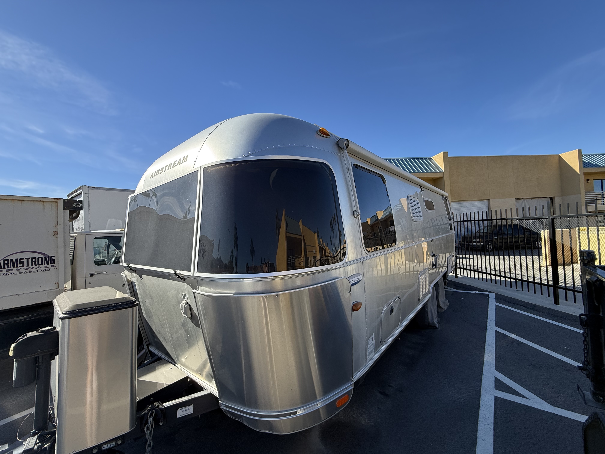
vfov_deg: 85.7
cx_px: 302
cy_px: 227
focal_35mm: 14
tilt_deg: +1.7
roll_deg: +3.0
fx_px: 245
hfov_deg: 102.1
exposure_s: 1/1087
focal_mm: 2.22
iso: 64
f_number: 2.2
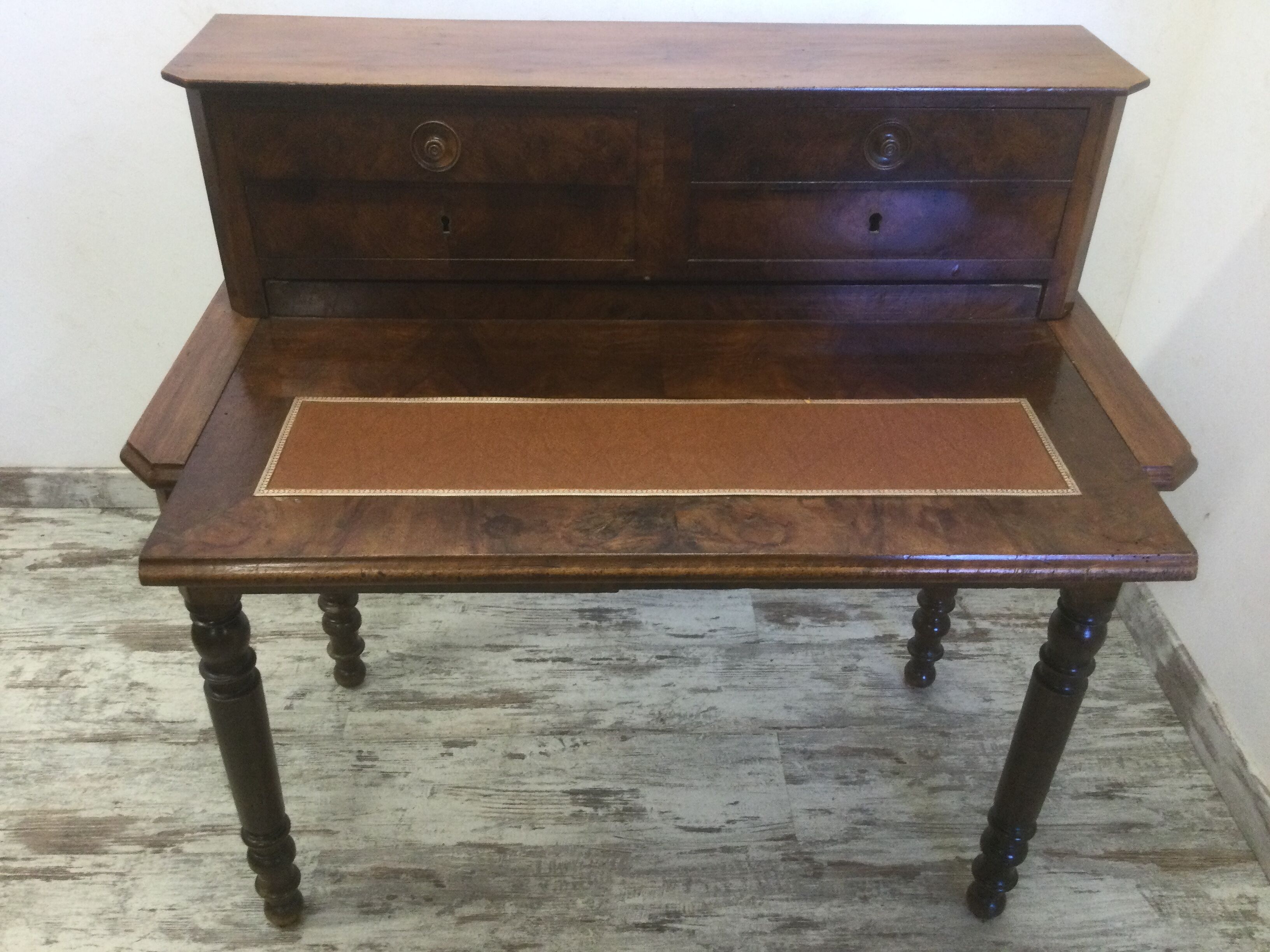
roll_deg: -2.9
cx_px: 635
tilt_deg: -34.8
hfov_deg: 58.4
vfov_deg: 45.4
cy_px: 476
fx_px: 1137
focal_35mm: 31
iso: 125
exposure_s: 1/33
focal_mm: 3.3
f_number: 2.4
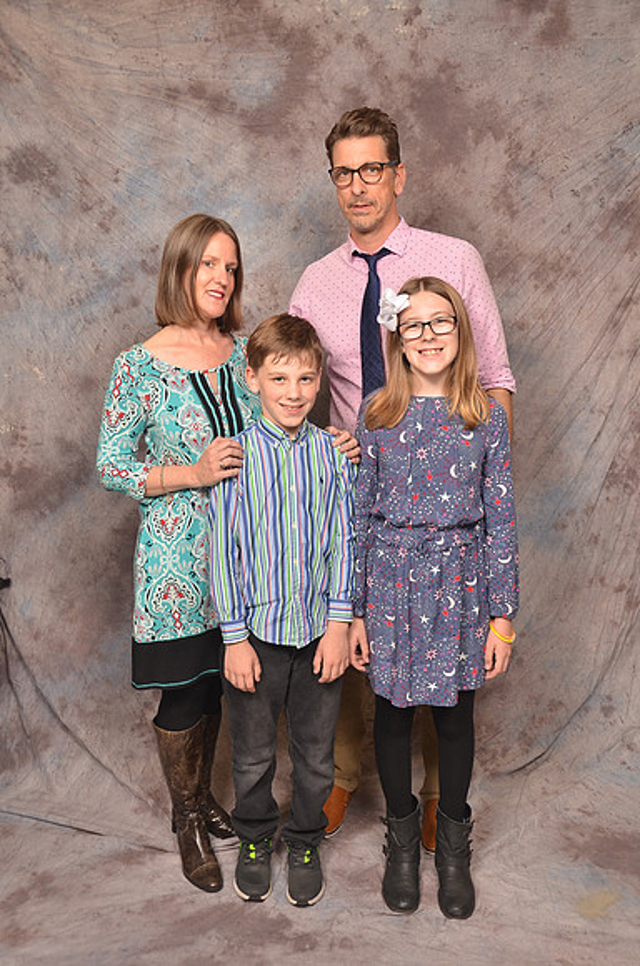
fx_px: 965
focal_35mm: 36
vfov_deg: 53.2
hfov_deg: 36.7
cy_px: 483
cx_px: 320
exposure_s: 1/60
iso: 200
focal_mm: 24
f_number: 5.6
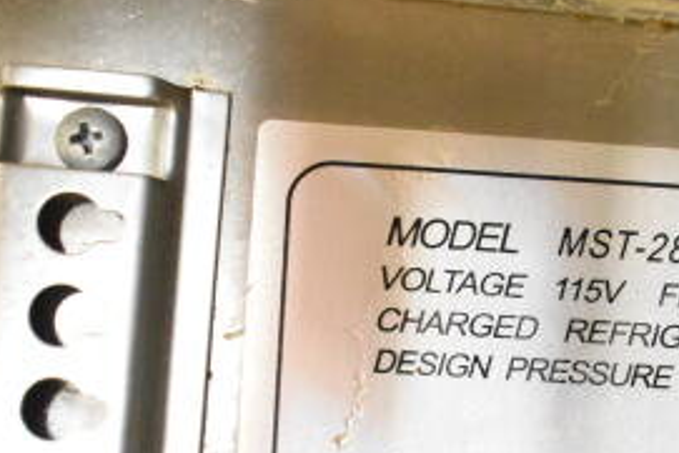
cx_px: 626
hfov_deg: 24.3
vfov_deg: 16.4
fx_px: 1528
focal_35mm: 81
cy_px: 489
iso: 12800
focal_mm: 24
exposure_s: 1/40
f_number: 4
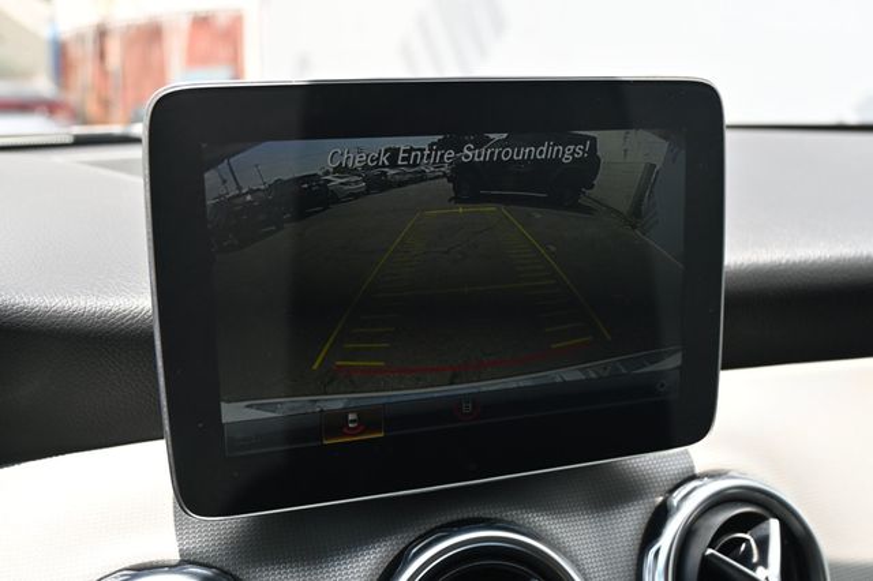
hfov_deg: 52.2
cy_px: 290
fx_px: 891
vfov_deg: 36.1
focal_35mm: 37
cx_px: 436
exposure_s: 1/250
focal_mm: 24.5
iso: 280
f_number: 4.2
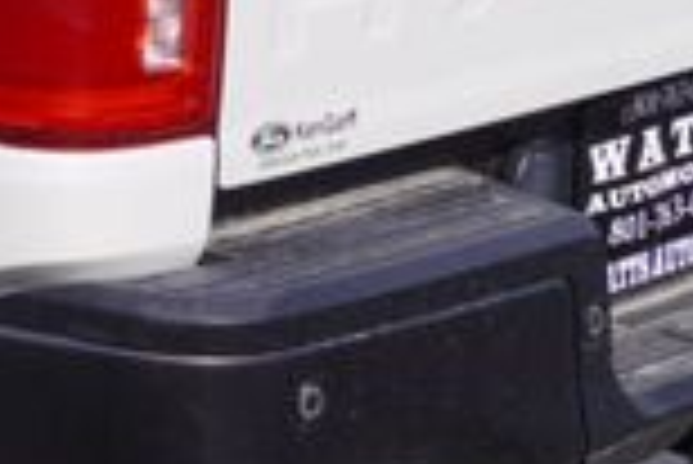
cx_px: -796
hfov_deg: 9.1
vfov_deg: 6.5
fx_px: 4033
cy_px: -176
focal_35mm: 209
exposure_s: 1/160
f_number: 10
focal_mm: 21
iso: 100
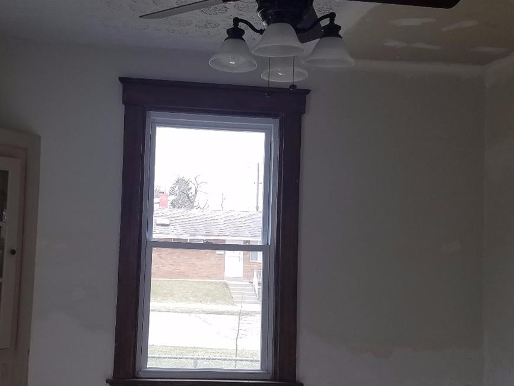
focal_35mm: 45
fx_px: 668
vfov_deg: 32.2
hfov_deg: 41.7
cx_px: 188
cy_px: 182
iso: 50
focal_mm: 4.2
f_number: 1.7
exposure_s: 1/100
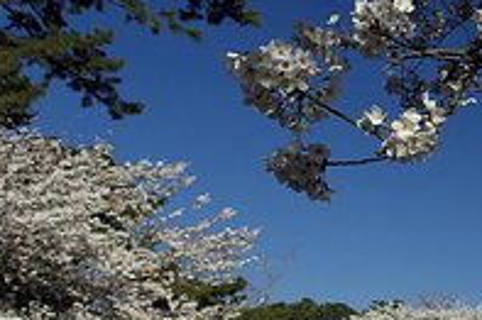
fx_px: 887
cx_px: 604
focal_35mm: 66
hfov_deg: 26.4
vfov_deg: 20.3
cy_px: 256
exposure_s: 1/160
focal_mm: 17
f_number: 7.1
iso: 200
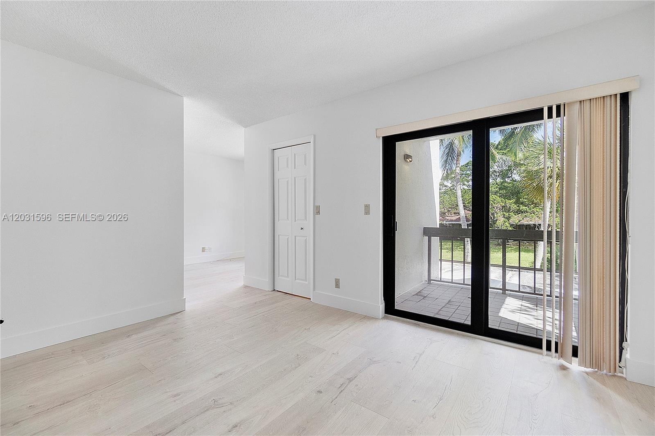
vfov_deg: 77.3
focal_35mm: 15
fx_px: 273
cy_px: 218
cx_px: 328
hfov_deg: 100.4
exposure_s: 1/60
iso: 200
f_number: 8
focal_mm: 10
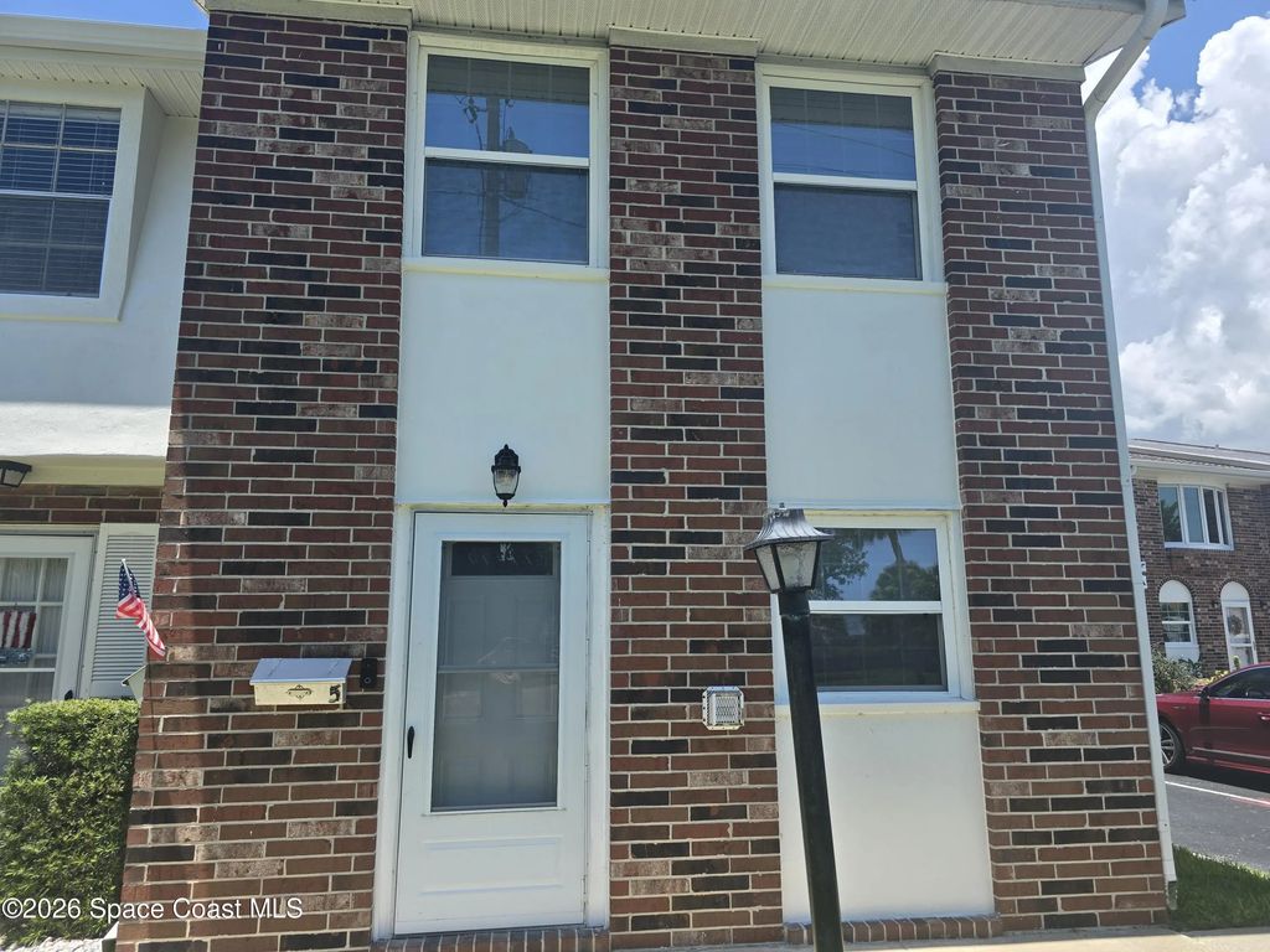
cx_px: 635
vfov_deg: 58.9
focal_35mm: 23
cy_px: 476
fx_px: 844
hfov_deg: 73.9
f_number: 1.7
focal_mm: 6.3
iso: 12
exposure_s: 1/525
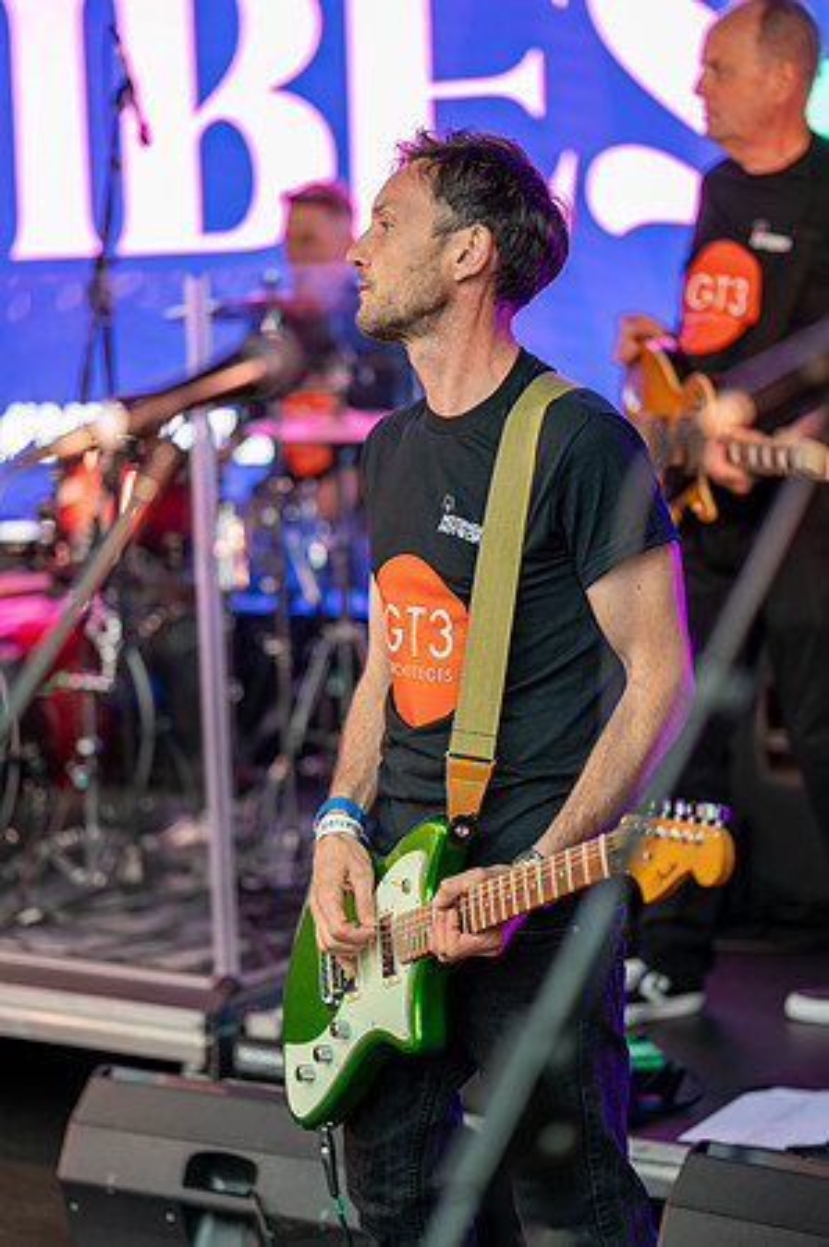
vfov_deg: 23.9
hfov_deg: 16.0
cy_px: 624
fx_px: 2943
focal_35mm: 85
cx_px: 414
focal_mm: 85
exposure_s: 1/200
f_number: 2
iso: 110
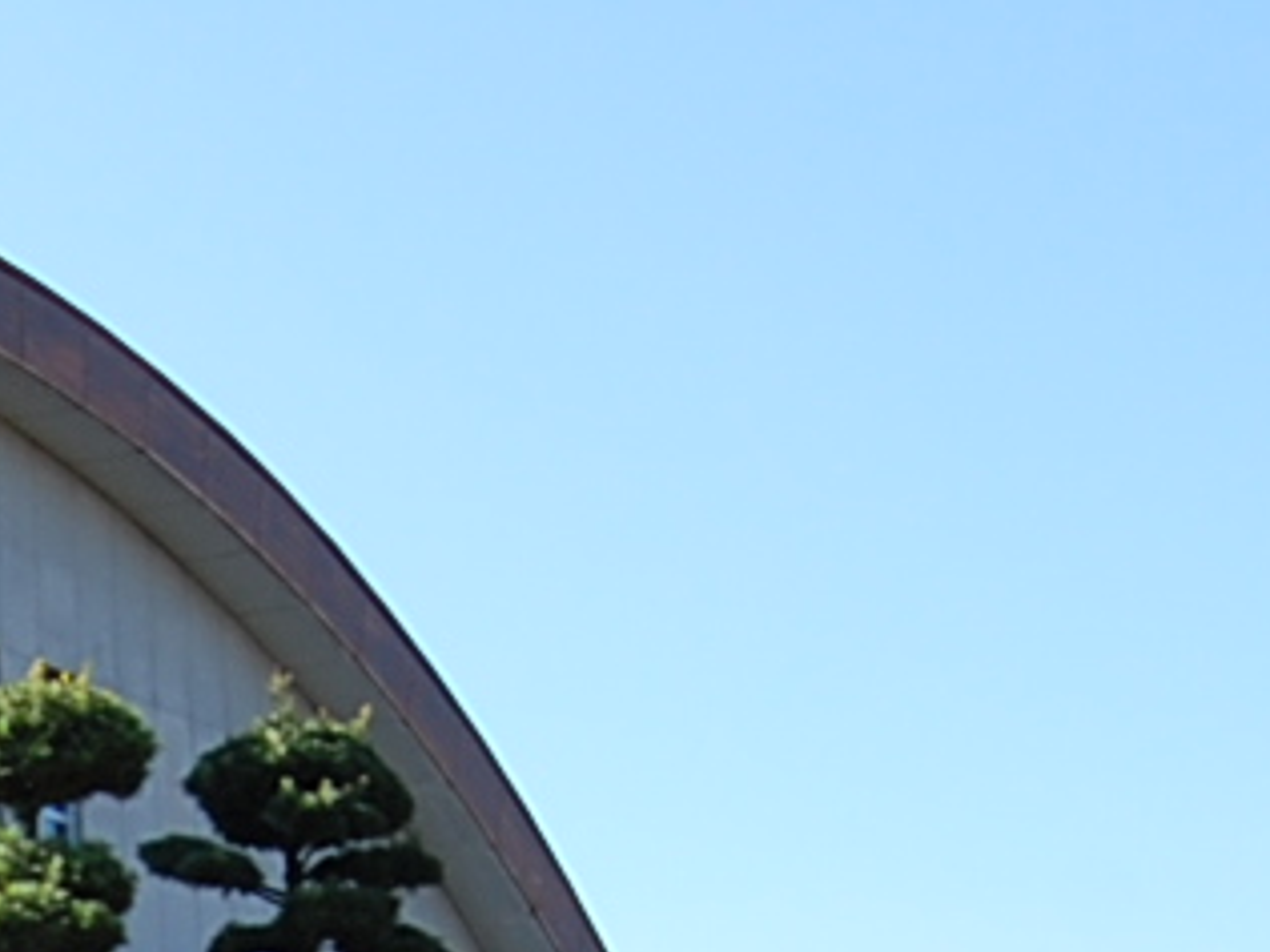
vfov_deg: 9.3
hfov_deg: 12.7
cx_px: -346
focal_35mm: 151
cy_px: 1771
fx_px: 5540
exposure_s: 1/320
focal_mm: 22
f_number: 7.1
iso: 200
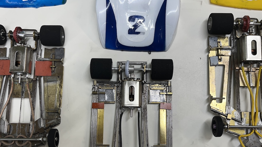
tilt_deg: -85.2
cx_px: 132
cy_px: 94
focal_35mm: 37
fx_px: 257
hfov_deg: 54.0
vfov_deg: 31.8
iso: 40
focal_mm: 5.1
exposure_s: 1/120
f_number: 1.6
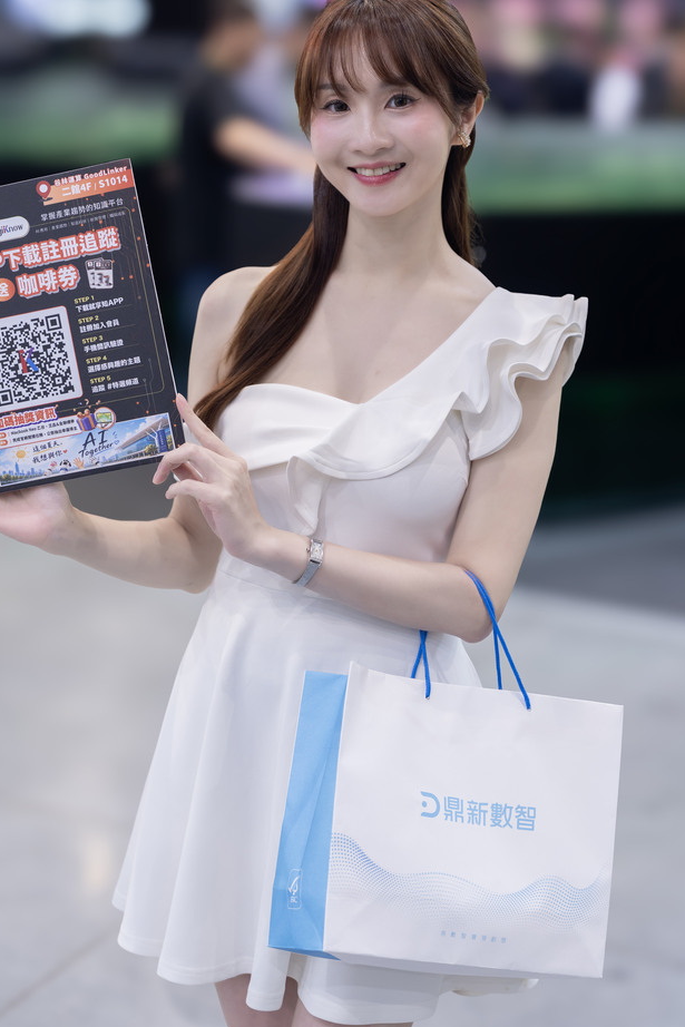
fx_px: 1883
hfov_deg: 20.6
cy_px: 402
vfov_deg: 30.4
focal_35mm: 66
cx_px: 303
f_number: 2
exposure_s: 1/125
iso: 125
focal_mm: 52
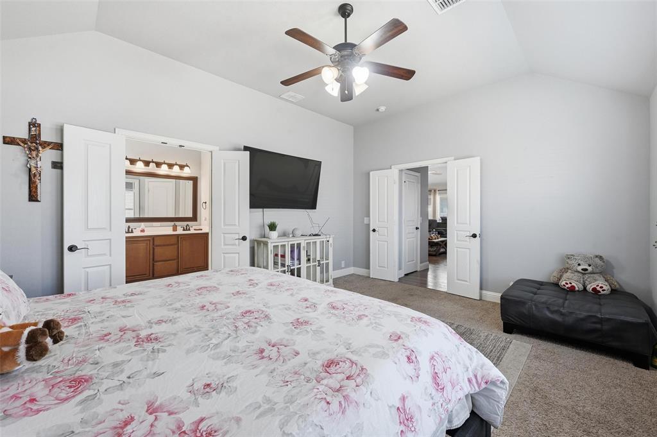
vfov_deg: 81.1
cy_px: 218
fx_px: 255
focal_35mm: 14
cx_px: 328
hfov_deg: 104.3
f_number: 9
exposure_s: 1/200
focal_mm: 14
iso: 500
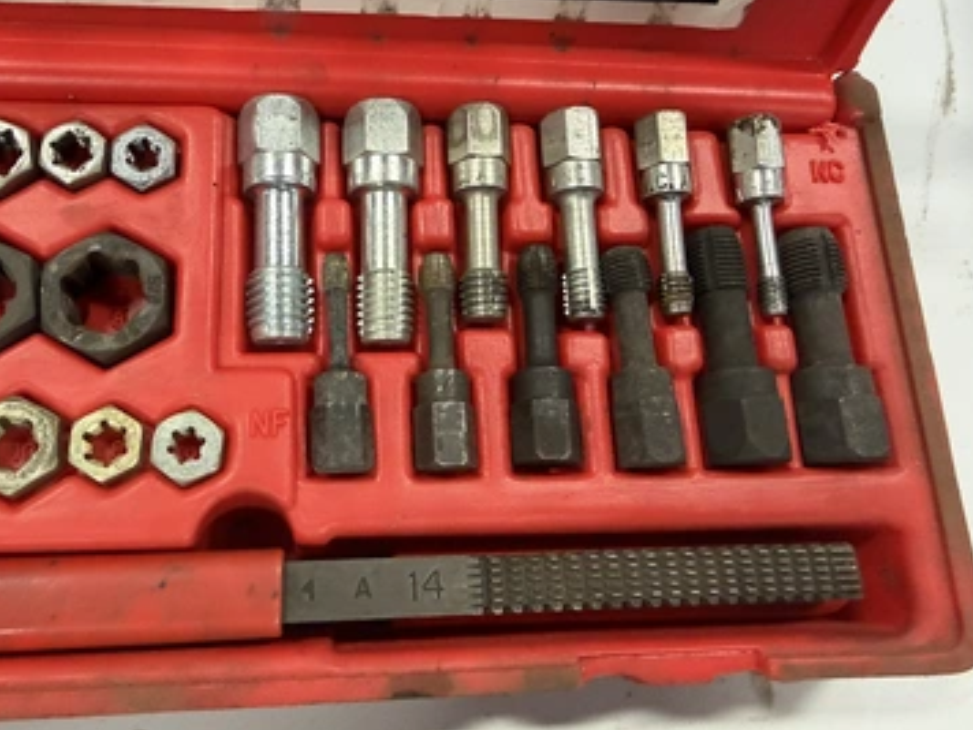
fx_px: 759
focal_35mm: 27
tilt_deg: -73.3
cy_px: 331
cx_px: 446
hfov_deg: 65.2
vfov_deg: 51.3
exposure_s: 1/60
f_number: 2.2
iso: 500
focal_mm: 2.22
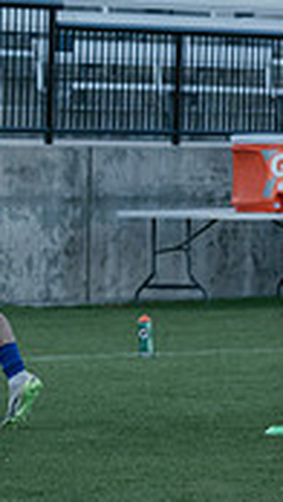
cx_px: -537
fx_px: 6051
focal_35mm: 454
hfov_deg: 2.6
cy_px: 160
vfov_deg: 4.8
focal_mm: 130
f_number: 6.3
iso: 1250
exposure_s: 1/1000
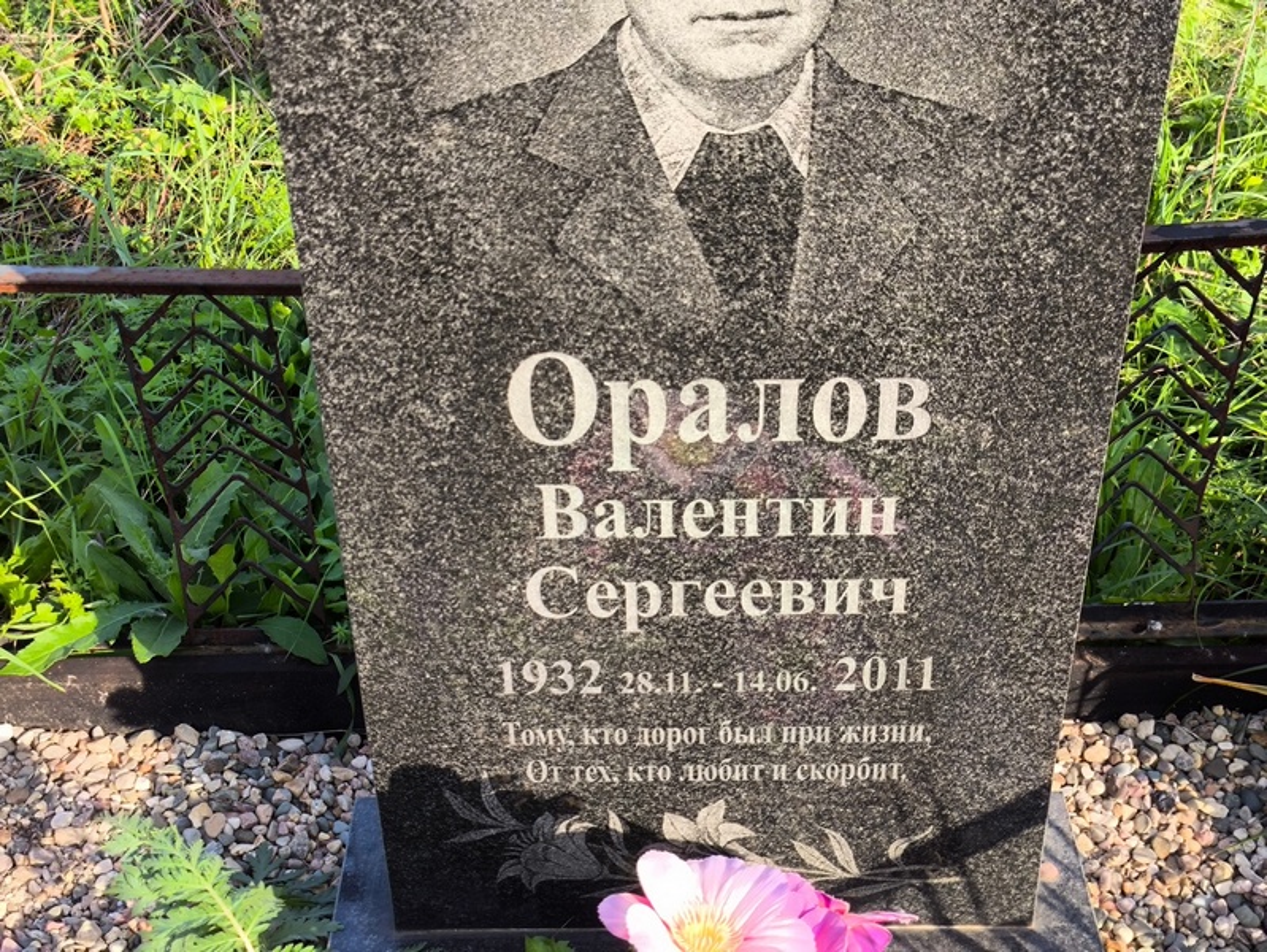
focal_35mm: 50
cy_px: 476
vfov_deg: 29.1
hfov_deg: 38.2
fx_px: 1831
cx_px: 634
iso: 50
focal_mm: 4.71
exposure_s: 1/477
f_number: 1.7
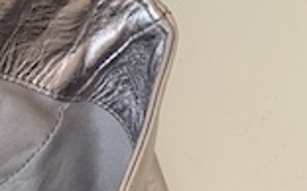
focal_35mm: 106
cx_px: -234
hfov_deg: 16.6
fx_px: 886
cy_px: 299
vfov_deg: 11.7
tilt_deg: -73.6
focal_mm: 4.25
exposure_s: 1/60
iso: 160
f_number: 1.8
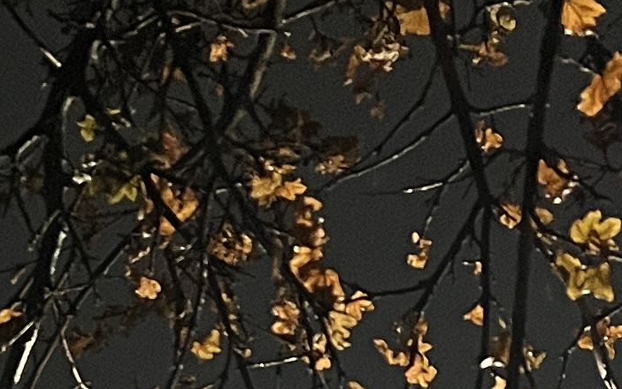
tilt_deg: +50.6
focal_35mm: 158
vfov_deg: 7.6
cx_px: 537
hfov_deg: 13.1
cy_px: 1000
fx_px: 2679
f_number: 1.5
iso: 200
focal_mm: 5.7
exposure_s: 1/50
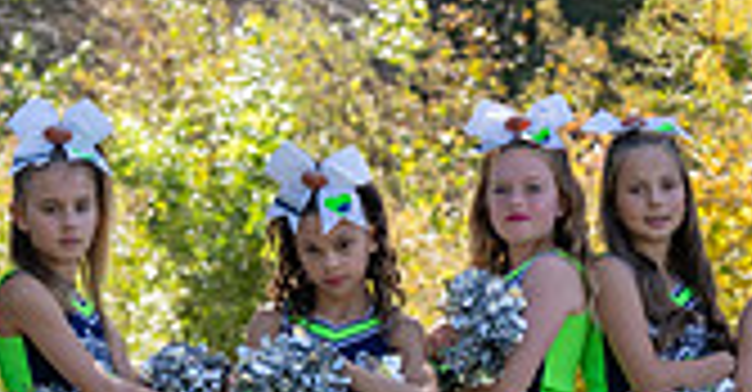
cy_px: 568
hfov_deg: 7.9
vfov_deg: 4.1
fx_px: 5448
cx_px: 384
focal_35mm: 278
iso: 100
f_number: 4
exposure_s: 1/320
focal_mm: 70
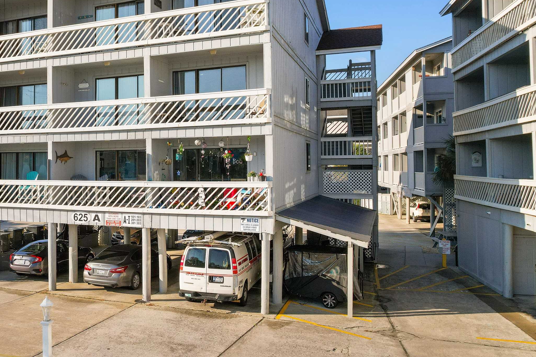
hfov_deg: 55.2
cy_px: 152
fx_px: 491
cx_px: 150
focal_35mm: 33
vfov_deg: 39.9
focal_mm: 8.38
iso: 150
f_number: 2.8
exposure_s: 1/640
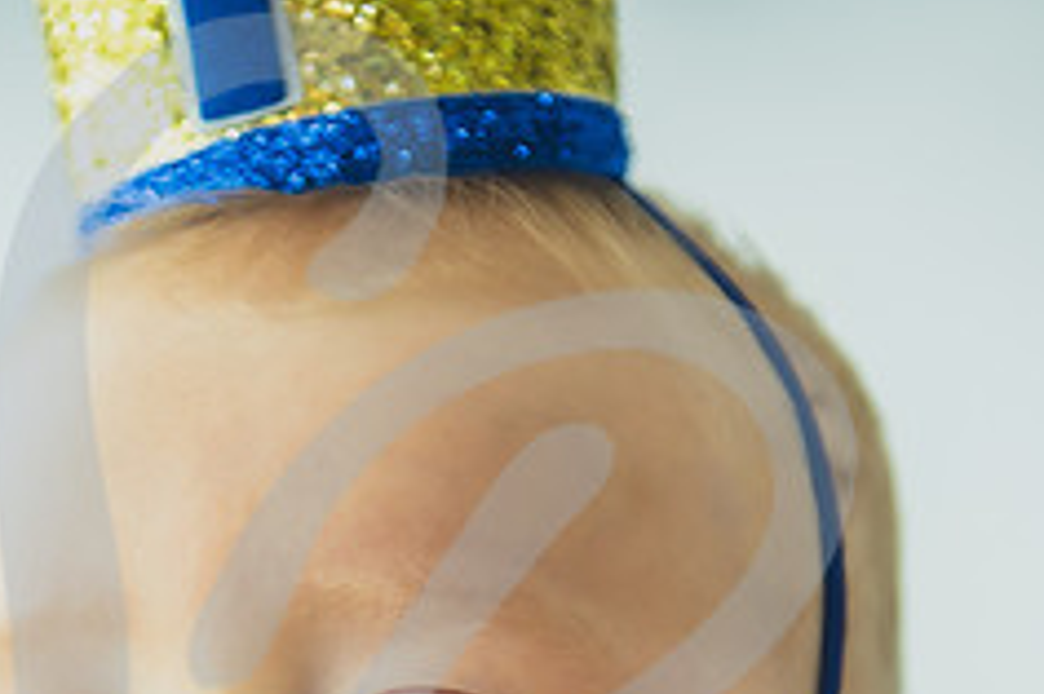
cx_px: 155
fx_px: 3564
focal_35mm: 123
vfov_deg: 10.9
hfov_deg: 16.5
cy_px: 838
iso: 200
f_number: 2.8
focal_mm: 50
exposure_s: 1/125
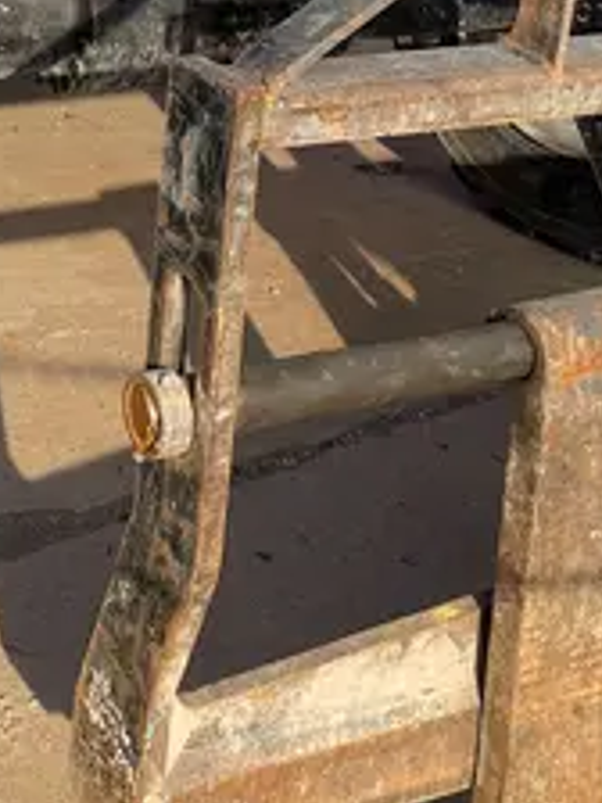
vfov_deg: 21.6
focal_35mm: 85
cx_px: 86
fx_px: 1971
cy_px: -127
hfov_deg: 17.2
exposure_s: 1/1770
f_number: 1.6
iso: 32
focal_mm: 4.2
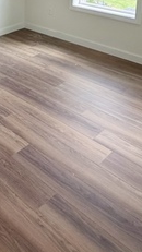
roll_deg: +0.7
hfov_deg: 25.5
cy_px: -4
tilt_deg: -12.6
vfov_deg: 40.2
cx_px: -7
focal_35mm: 44
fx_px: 294
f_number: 2.2
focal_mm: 2.22
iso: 200
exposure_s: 1/121
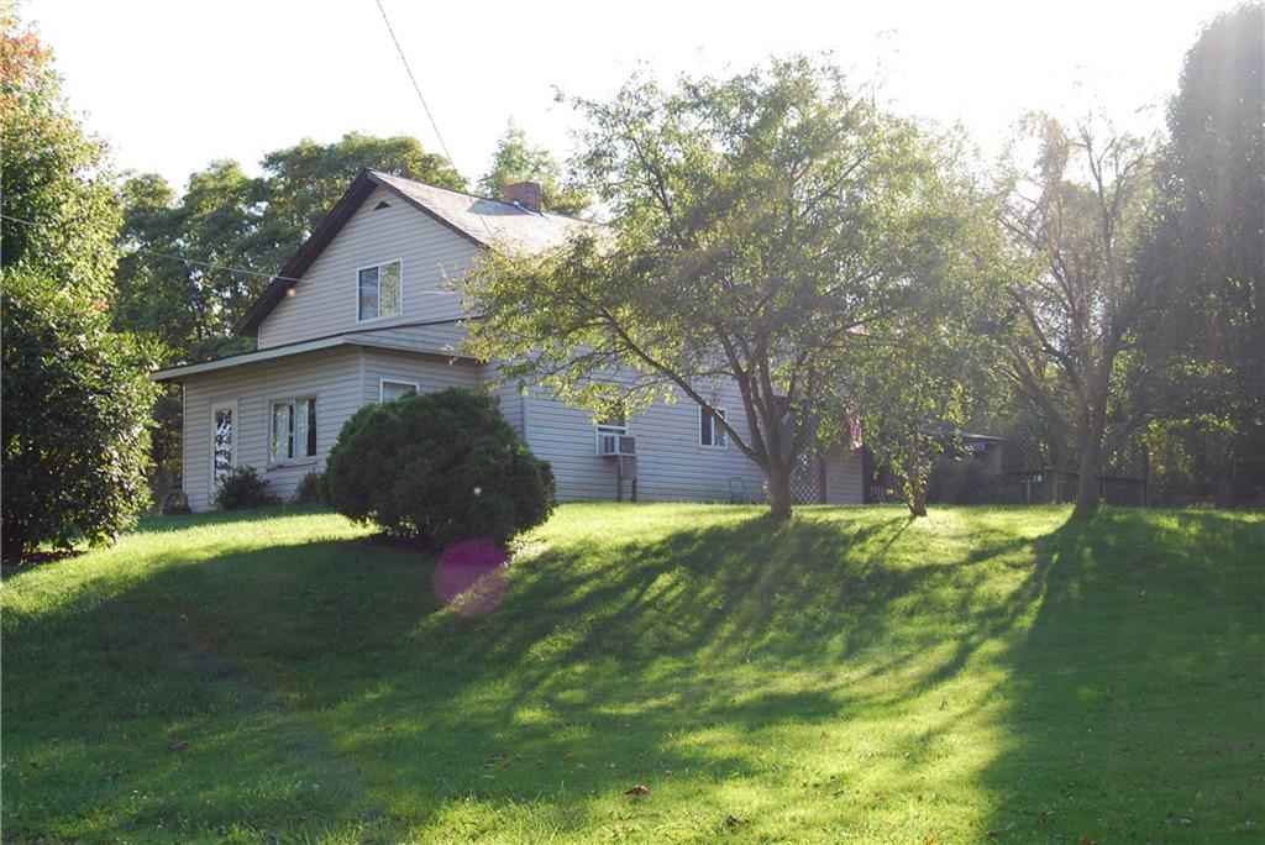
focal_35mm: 48
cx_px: 632
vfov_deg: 28.1
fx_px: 1688
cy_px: 422
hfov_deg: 41.1
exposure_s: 1/100
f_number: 9
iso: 200
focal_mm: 32
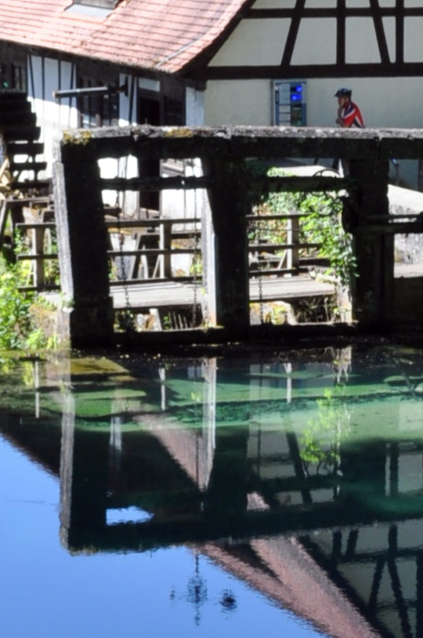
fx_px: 2936
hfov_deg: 8.2
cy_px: 698
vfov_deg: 12.2
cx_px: 323
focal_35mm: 166
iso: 200
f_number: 11
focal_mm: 28
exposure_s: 1/80
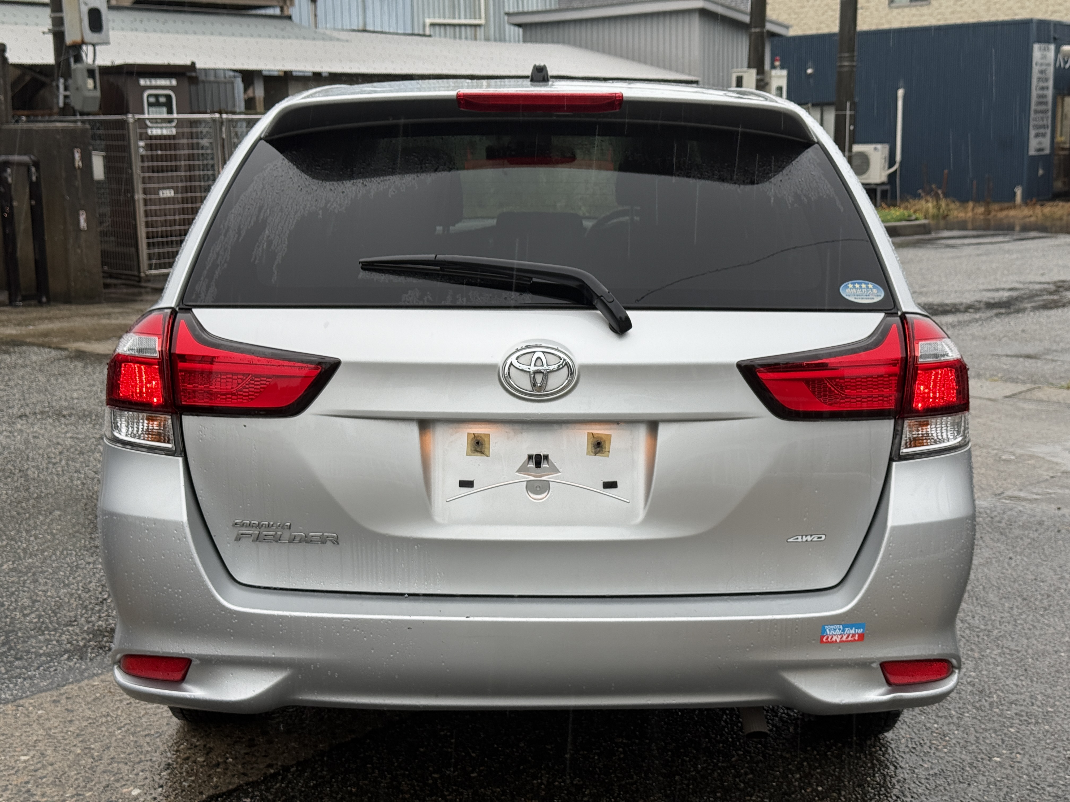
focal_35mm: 48
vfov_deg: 30.3
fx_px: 1484
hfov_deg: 39.7
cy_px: 401
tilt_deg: -10.0
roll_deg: +1.2
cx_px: 535
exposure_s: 1/121
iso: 64
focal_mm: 6.76
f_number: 1.78
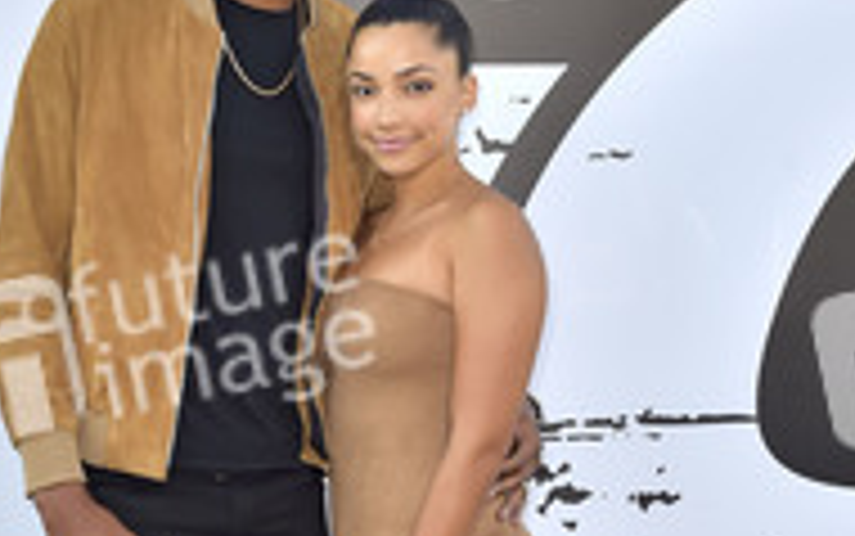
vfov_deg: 16.9
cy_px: 568
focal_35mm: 75
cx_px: 277
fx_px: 1749
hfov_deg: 27.3
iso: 250
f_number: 6.3
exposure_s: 1/250
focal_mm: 35
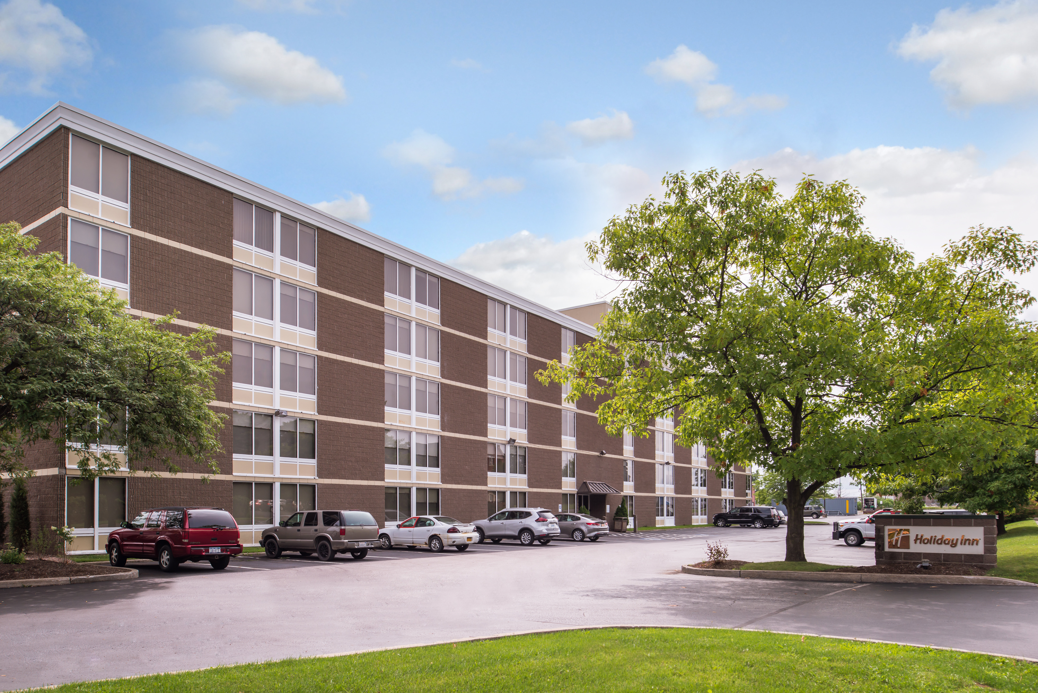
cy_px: 346
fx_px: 692
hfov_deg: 73.7
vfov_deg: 53.2
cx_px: 519
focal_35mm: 24
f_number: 8
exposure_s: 1/320
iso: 100
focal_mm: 24
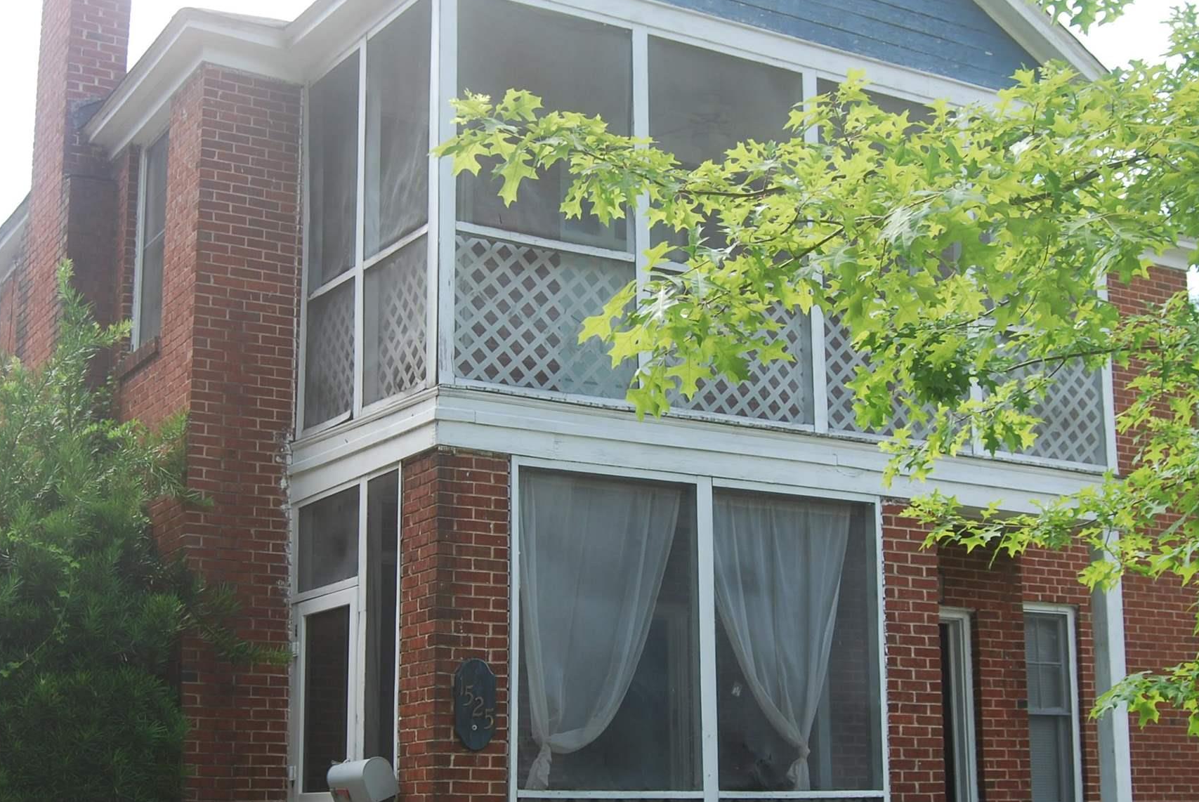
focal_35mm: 54
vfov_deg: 25.0
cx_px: 619
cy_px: 508
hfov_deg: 36.8
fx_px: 1800
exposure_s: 1/125
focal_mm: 20
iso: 110
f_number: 5.6
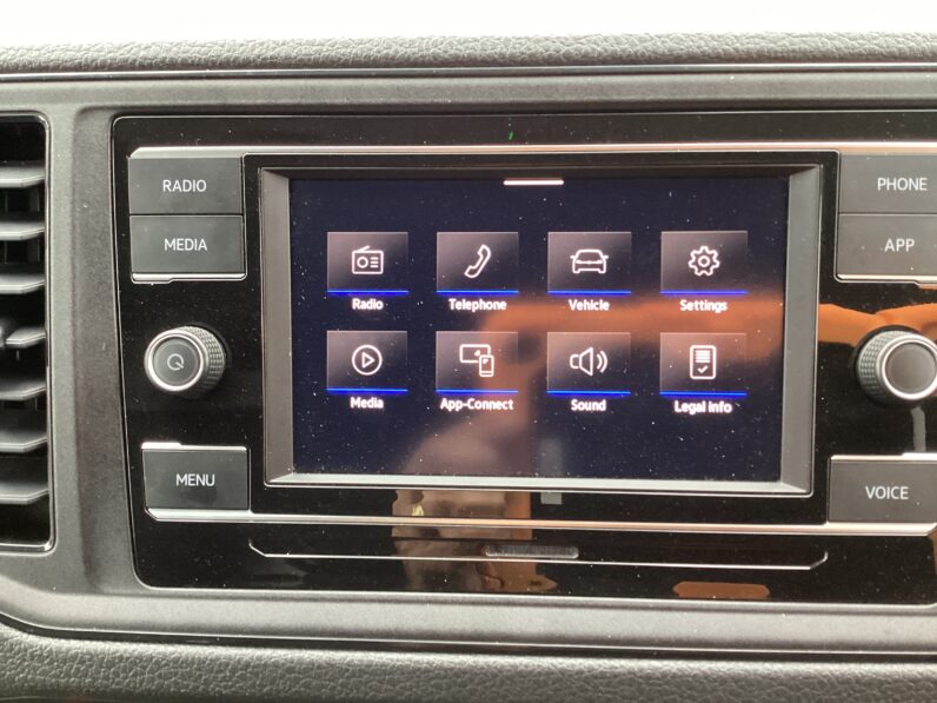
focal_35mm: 31
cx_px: 468
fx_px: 839
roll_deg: +1.0
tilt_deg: -31.2
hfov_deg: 58.4
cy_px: 352
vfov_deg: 45.4
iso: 320
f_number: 2.4
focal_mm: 3.3
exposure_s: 1/40
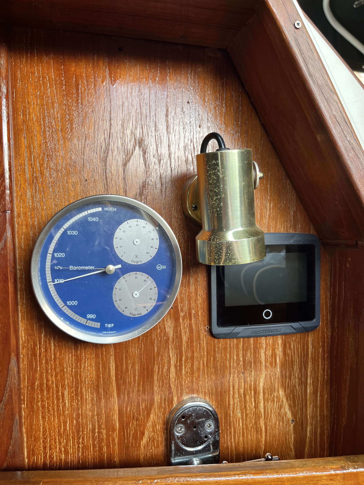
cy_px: 242
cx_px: 182
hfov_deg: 53.1
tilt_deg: -2.5
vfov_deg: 67.3
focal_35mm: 26
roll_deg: +1.8
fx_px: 365
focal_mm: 5.1
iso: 64
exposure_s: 1/121
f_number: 1.6
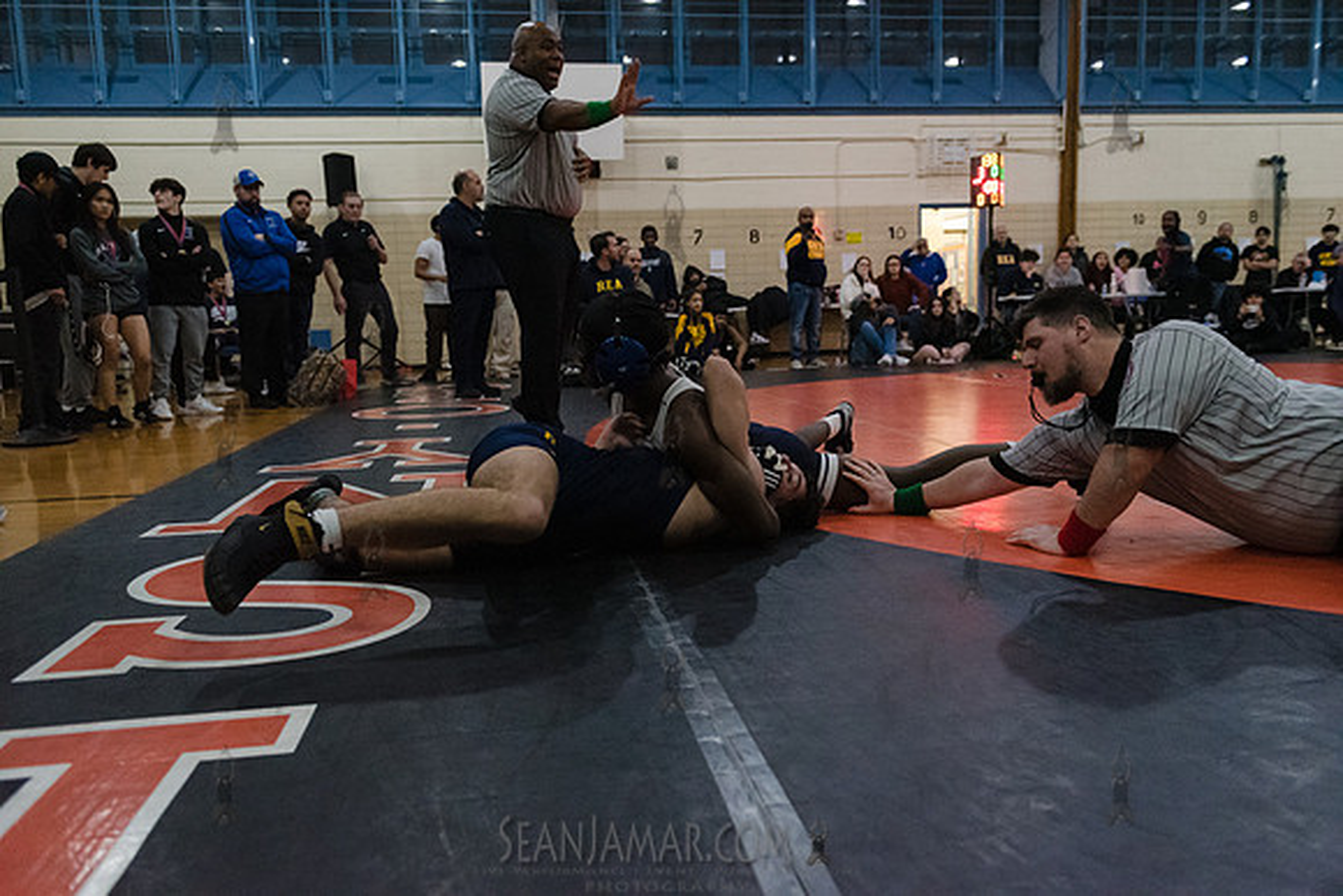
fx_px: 1007
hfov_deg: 67.4
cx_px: 672
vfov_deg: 48.0
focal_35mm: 27
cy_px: 448
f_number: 3.2
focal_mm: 27
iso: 8000
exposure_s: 1/400
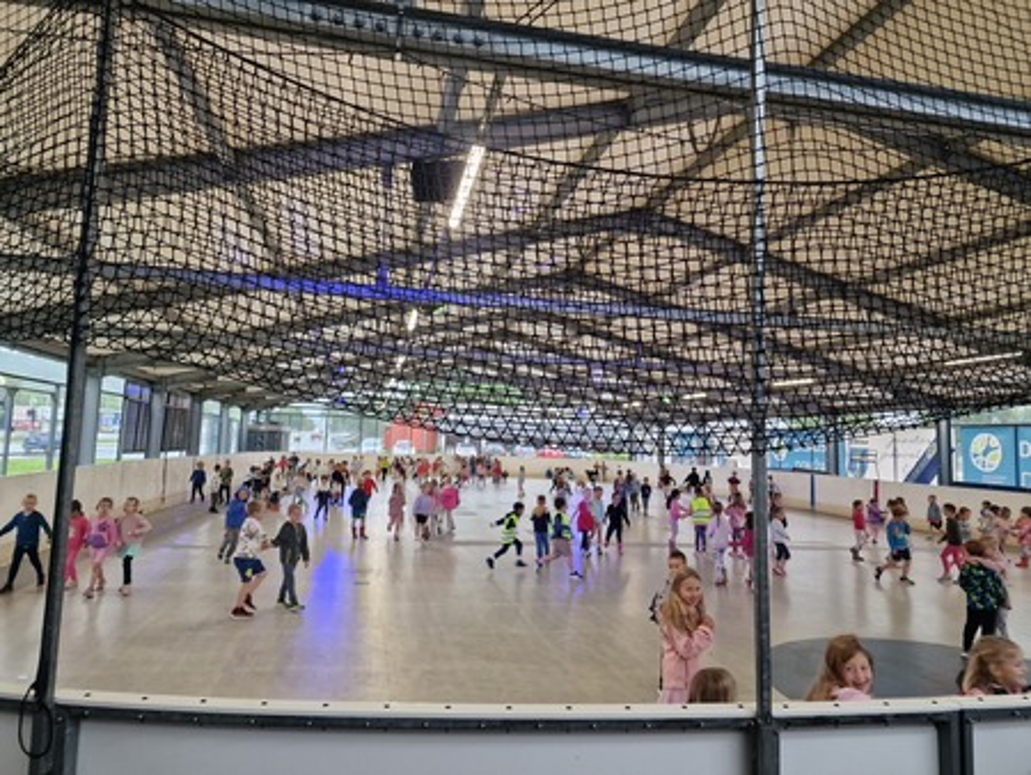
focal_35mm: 23
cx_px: 516
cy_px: 388
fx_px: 685
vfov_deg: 58.9
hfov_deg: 73.9
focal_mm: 6.4
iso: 160
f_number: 1.8
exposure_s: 1/100
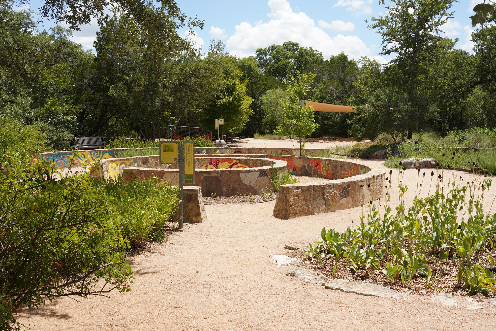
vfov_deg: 35.1
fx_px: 524
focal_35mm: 38
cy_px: 166
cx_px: 248
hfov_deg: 50.7
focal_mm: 38
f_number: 16
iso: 160
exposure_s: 1/100
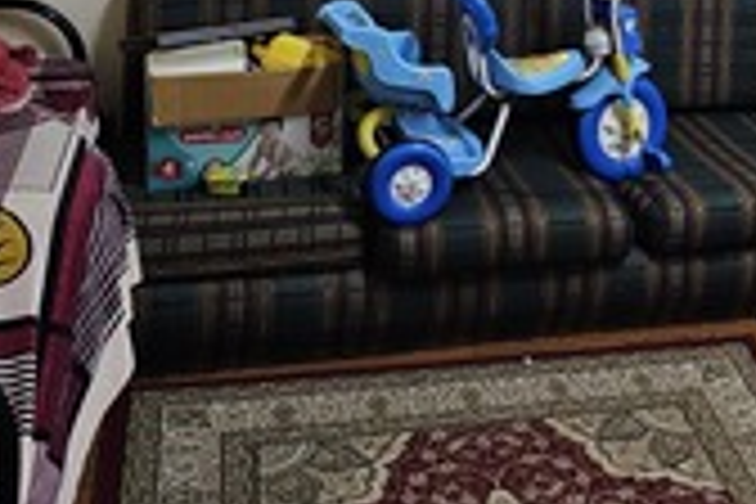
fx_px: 1365
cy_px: -155
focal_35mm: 65
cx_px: 650
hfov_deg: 29.9
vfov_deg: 19.3
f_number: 1.7
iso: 500
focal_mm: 6.3
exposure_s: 1/120
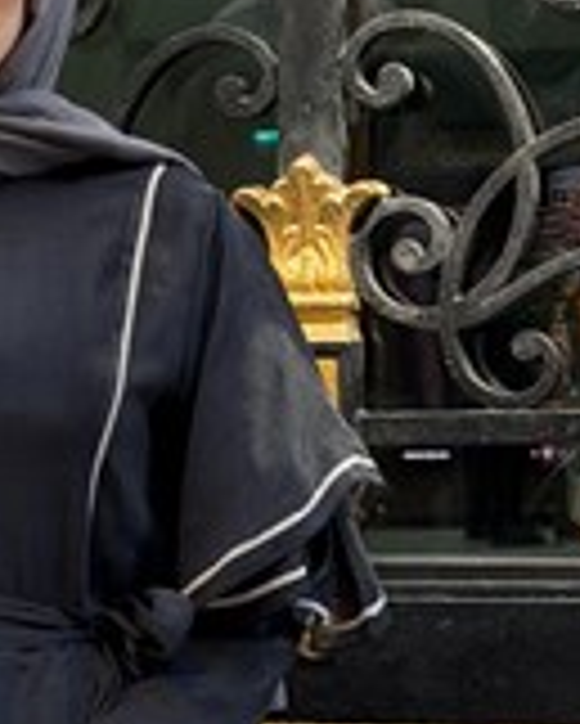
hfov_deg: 9.9
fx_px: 3323
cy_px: 389
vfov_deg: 12.4
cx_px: -45
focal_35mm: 155
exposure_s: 1/203
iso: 50
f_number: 1.78
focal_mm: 6.76
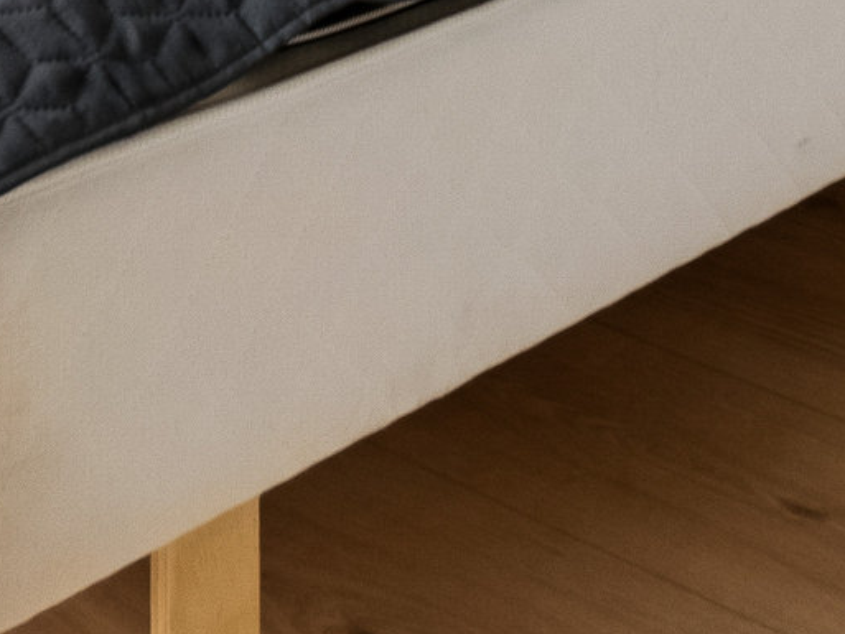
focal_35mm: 118
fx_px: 2881
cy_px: -995
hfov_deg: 16.7
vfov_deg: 10.4
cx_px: 484
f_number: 8
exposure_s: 1/100
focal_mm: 14
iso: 200
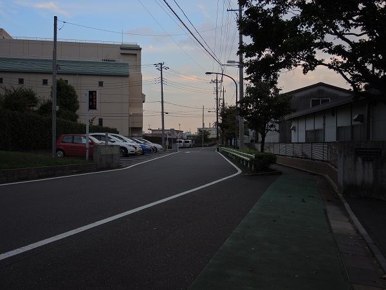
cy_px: 145
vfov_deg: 40.7
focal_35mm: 35
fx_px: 390
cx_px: 193
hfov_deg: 52.6
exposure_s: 1/320
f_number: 2.5
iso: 80
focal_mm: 7.6
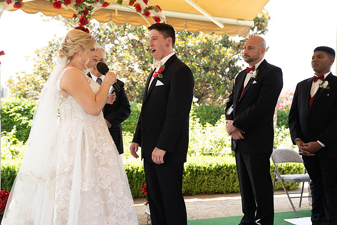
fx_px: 384
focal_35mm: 41
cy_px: 112
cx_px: 168
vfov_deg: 32.6
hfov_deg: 47.4
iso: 100
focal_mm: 41
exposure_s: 1/100
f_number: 3.2
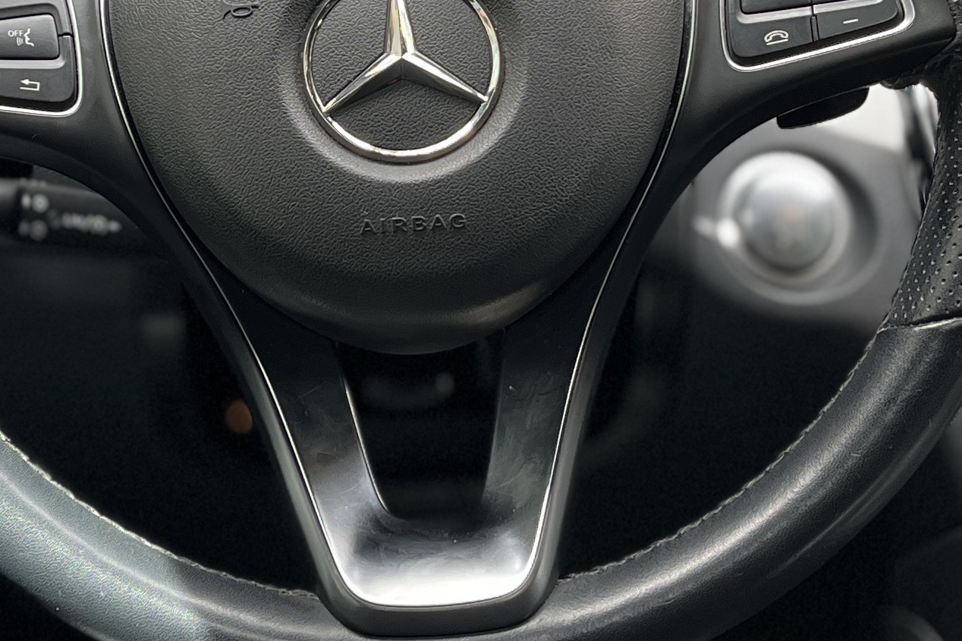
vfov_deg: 15.6
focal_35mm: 86
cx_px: 375
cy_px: 32
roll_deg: -0.4
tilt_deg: -15.9
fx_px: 2298
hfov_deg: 23.6
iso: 80
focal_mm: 5.1
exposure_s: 1/84
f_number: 1.6
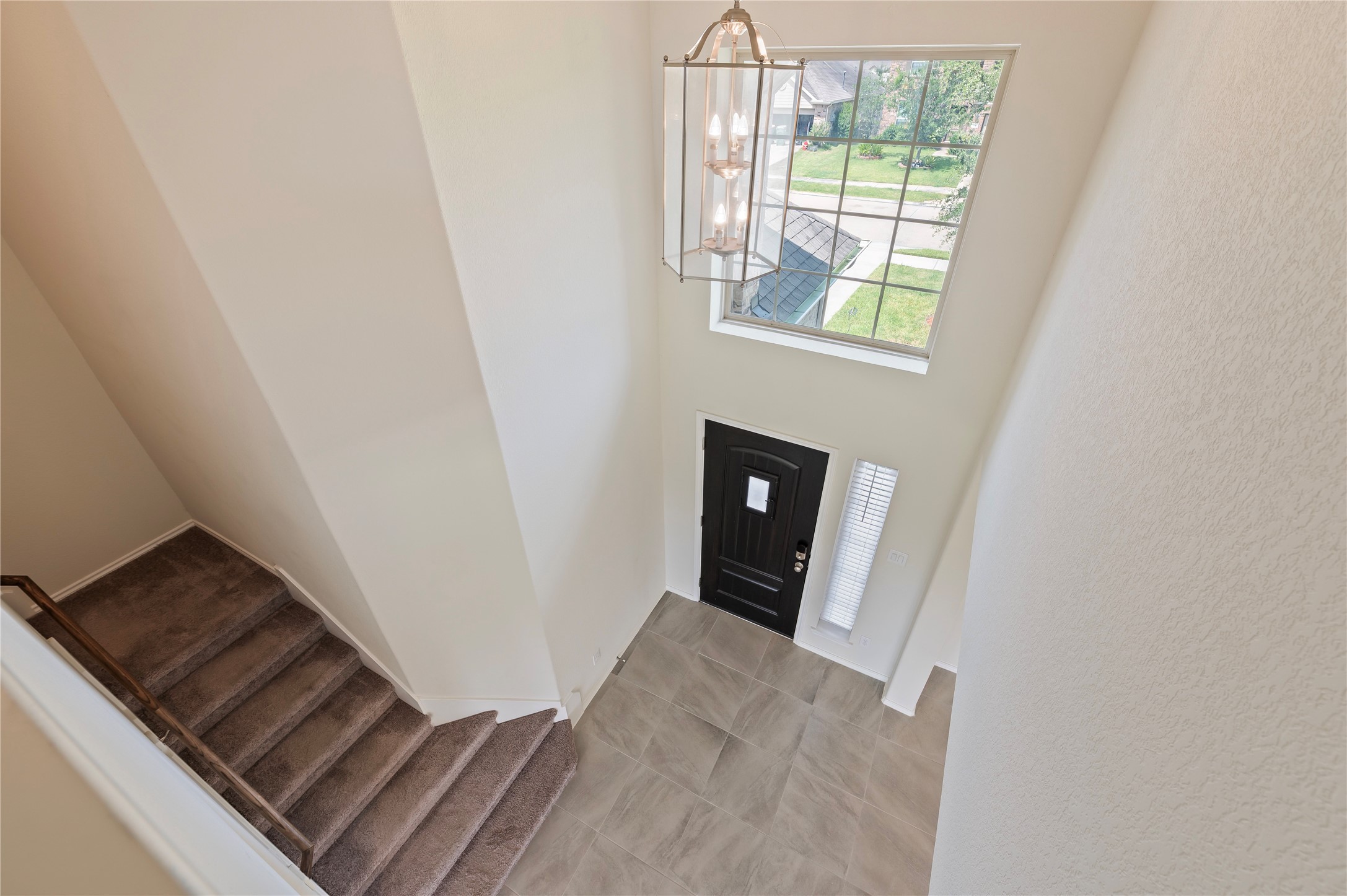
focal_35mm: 14
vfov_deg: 81.1
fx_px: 523
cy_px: 448
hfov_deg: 104.3
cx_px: 674
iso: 125
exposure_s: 1/6
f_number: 6.3
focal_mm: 14
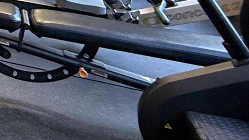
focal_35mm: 73
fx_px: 482
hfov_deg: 18.6
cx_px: -249
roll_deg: -1.0
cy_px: -142
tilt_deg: -2.4
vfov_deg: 13.9
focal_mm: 2.22
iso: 400
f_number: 2.2
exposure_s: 1/60
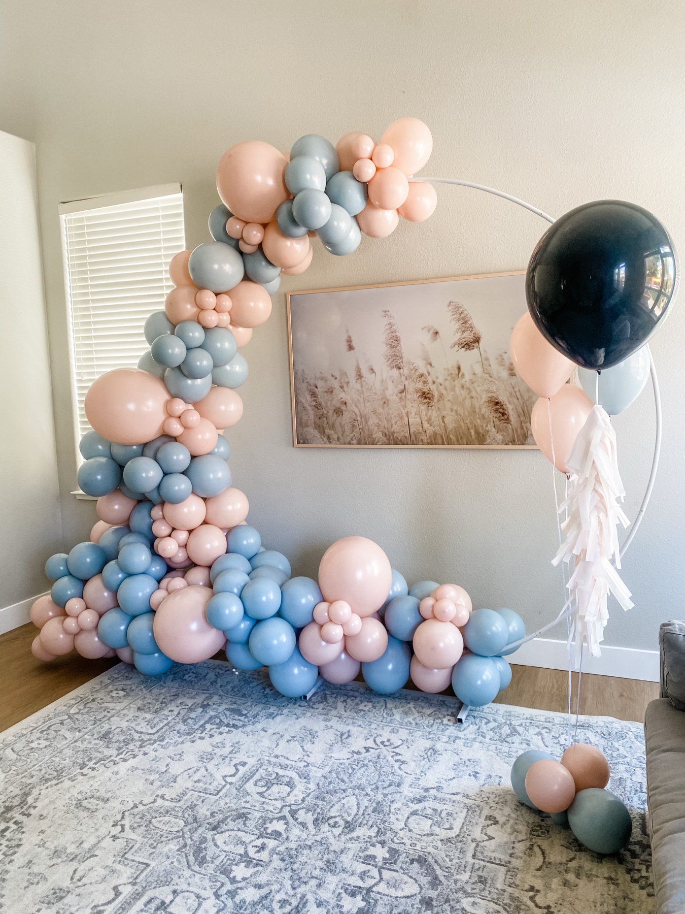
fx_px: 686
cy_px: 457
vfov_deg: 67.3
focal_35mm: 26
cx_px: 342
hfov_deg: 53.1
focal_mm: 4.25
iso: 125
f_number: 1.8
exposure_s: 1/120
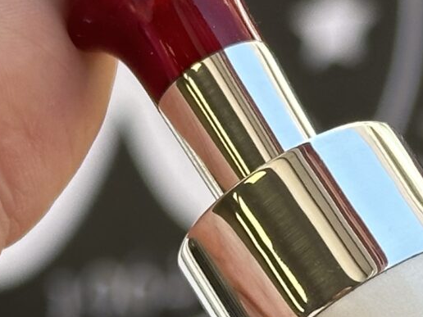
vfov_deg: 6.2
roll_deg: -1.6
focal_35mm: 238
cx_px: 486
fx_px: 2908
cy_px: 273
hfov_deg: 8.2
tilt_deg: -21.8
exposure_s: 1/521
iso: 64
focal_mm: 6.86
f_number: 1.78
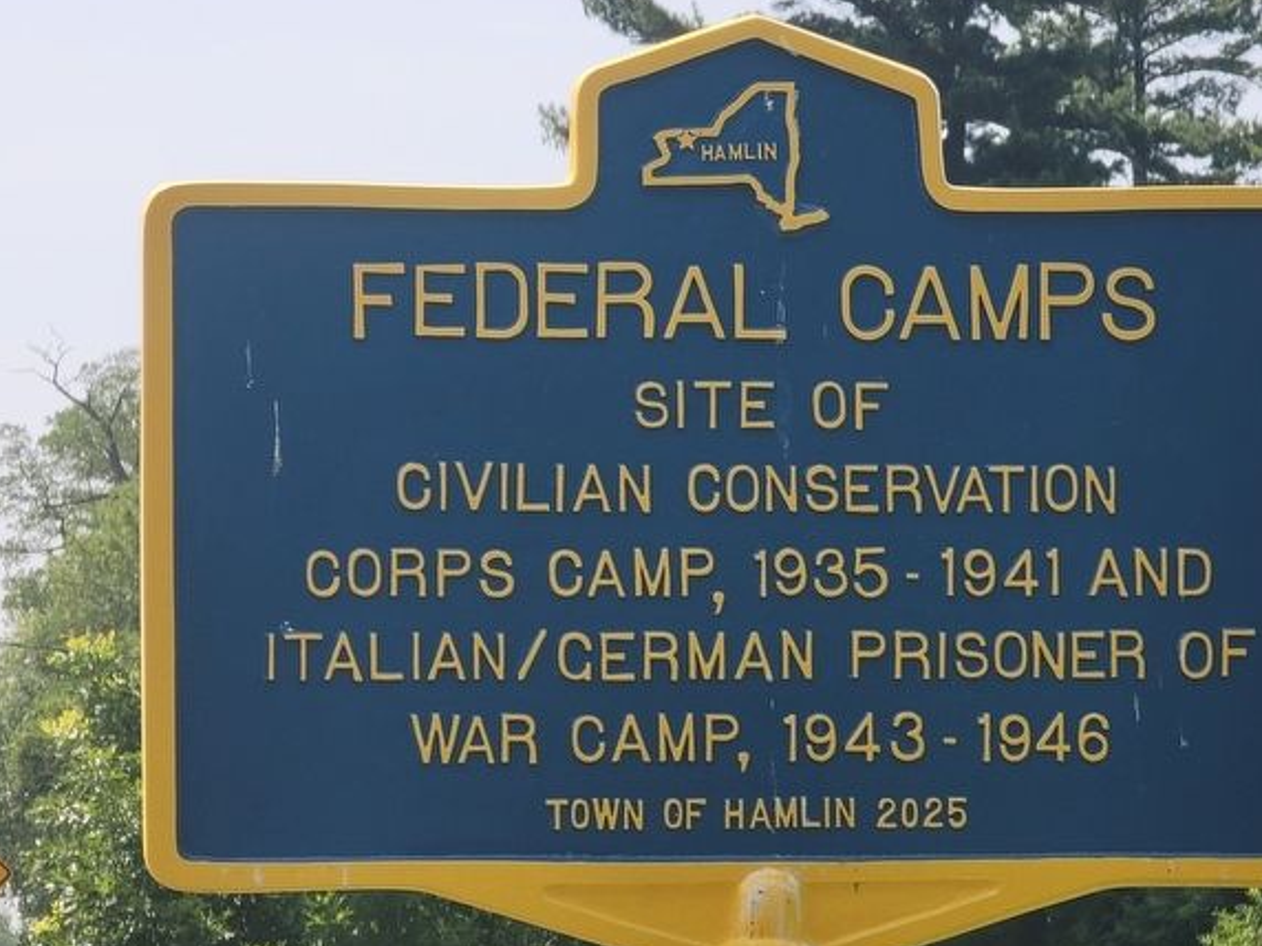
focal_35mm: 172
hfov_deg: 11.5
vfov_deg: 8.6
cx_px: 653
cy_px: 525
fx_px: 6271
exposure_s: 1/394
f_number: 3
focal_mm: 14.2
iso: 25
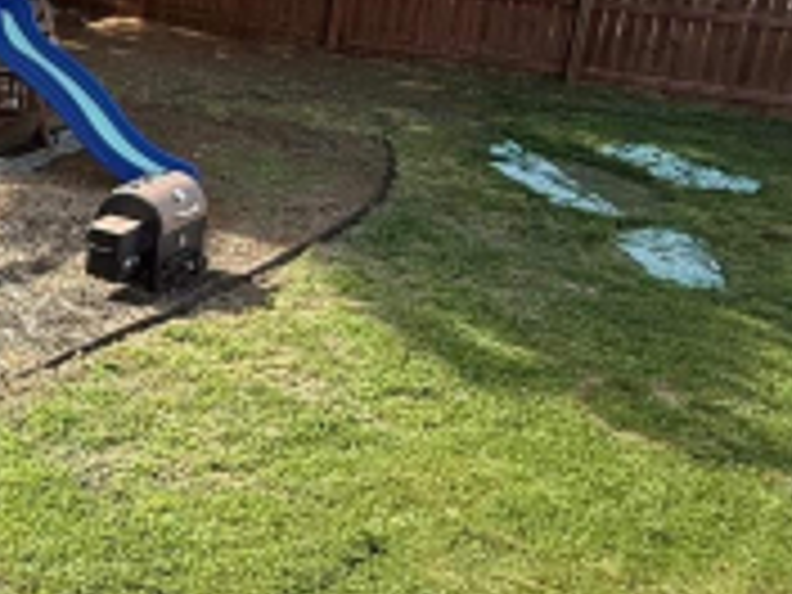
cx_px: -272
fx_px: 1213
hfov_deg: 28.6
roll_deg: +0.5
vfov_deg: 27.4
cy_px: 220
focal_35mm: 53
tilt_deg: -15.7
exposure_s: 1/461
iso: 50
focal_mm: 2.22
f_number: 2.2
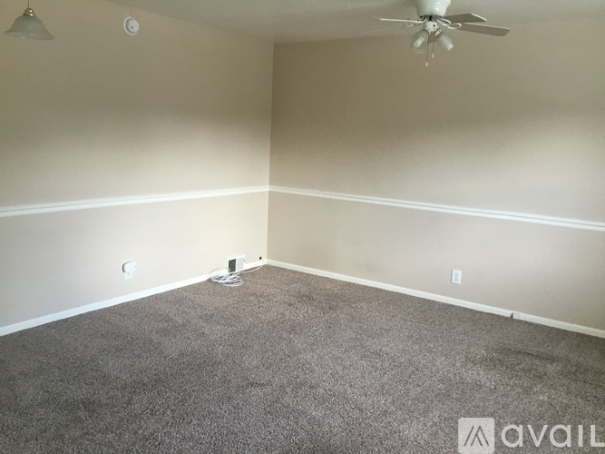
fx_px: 542
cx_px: 302
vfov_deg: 45.4
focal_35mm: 31
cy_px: 227
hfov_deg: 58.4
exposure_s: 1/30
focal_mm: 3.3
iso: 80
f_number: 2.4
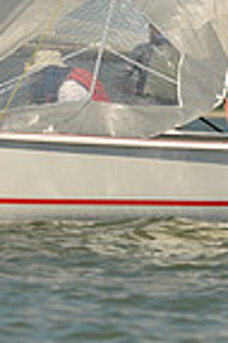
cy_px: -1
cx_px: 139
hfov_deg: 1.4
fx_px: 9294
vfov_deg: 2.1
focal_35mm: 976
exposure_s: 1/1250
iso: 200
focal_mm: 240
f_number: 7.1
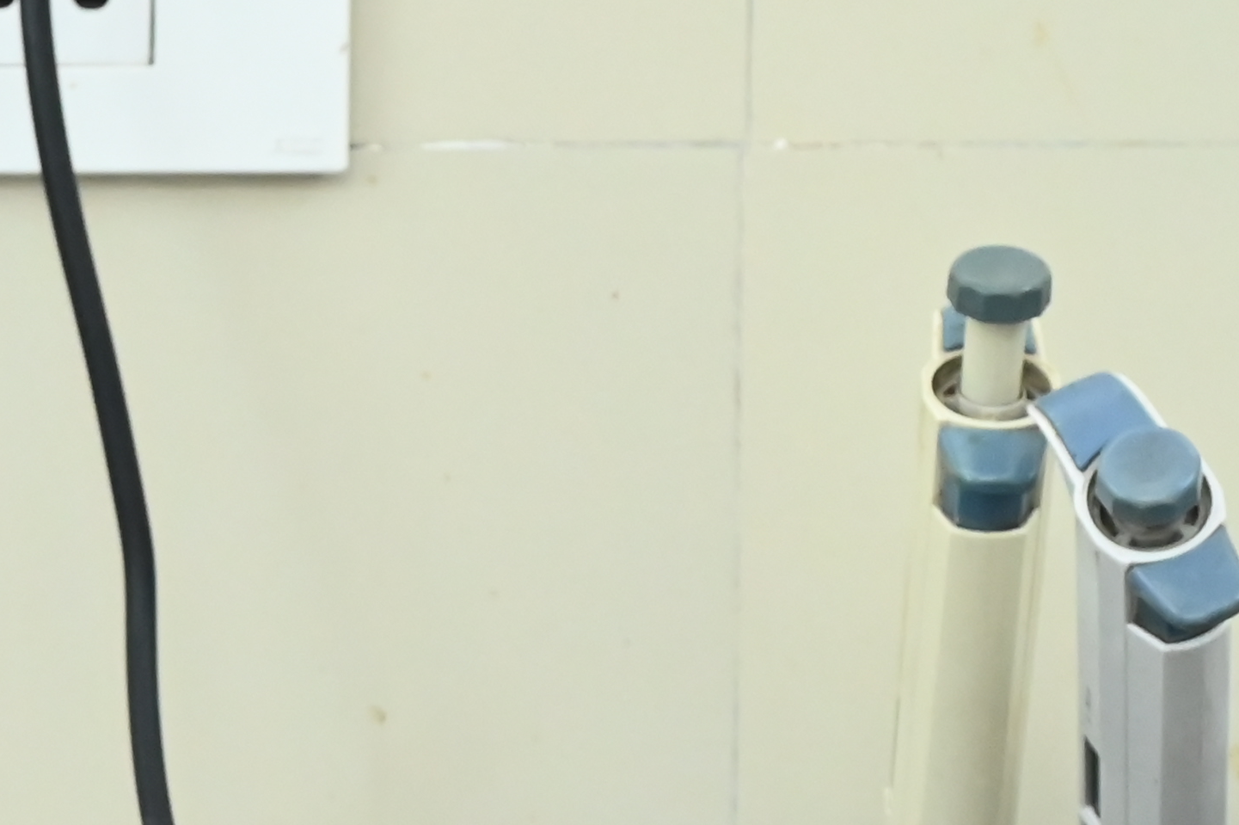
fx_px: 9528
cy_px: 1541
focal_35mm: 277
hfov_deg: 7.3
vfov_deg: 4.9
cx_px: -500
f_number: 6.3
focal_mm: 66
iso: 3200
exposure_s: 1/125
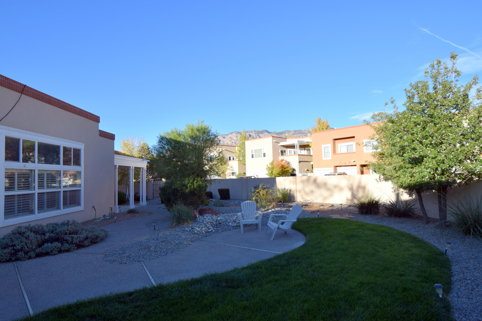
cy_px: 160
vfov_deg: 63.2
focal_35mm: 20
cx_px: 241
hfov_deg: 85.4
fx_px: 261
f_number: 8
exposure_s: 1/250
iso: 200
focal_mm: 13
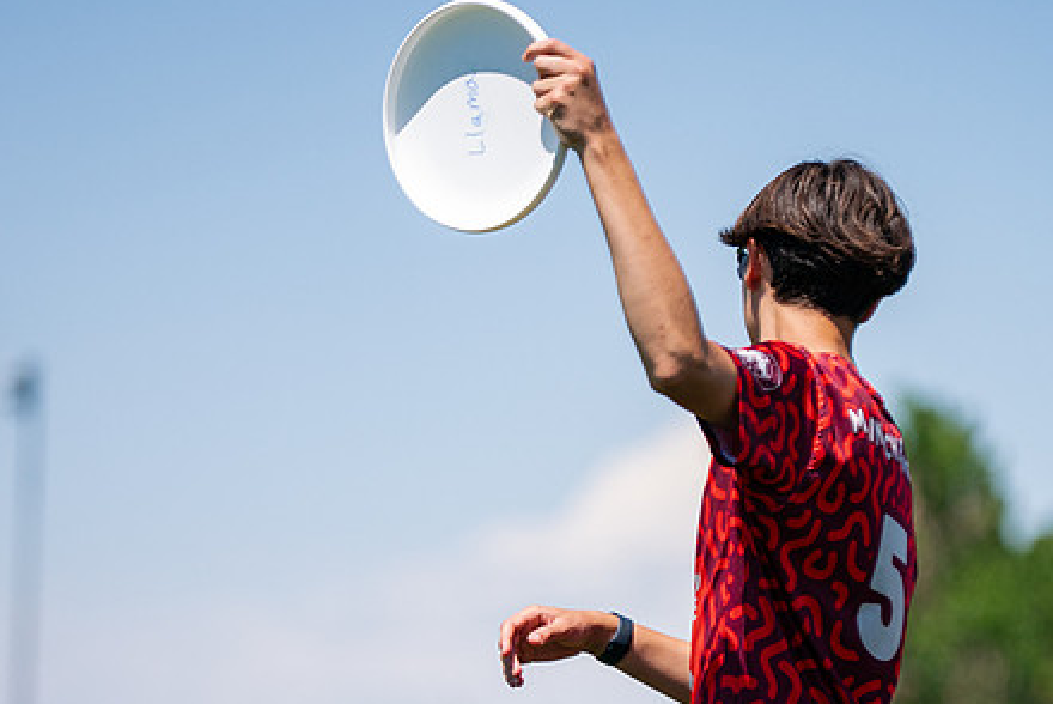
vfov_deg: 4.3
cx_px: 668
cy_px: 652
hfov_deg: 6.4
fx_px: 9395
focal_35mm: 321
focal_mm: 170
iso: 640
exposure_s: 1/8000
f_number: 2.8
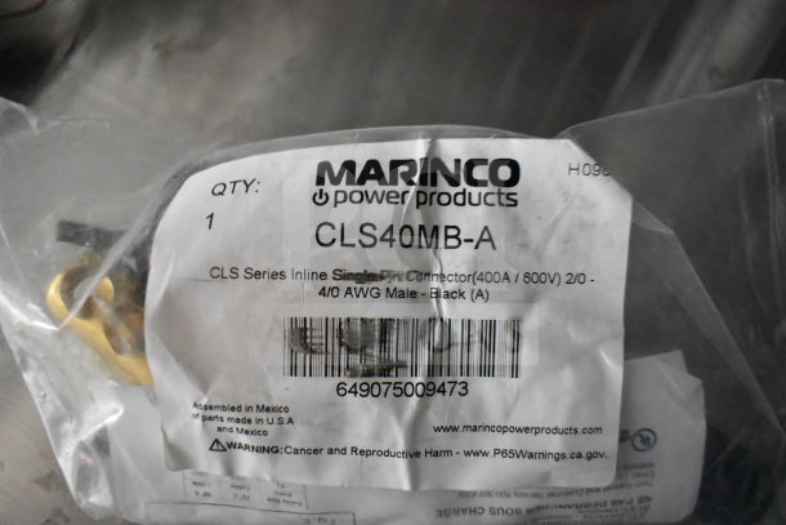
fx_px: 590
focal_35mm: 27
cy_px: 262
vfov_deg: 48.0
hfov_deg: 67.4
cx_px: 393
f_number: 3.5
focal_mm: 18
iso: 8000
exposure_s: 1/30
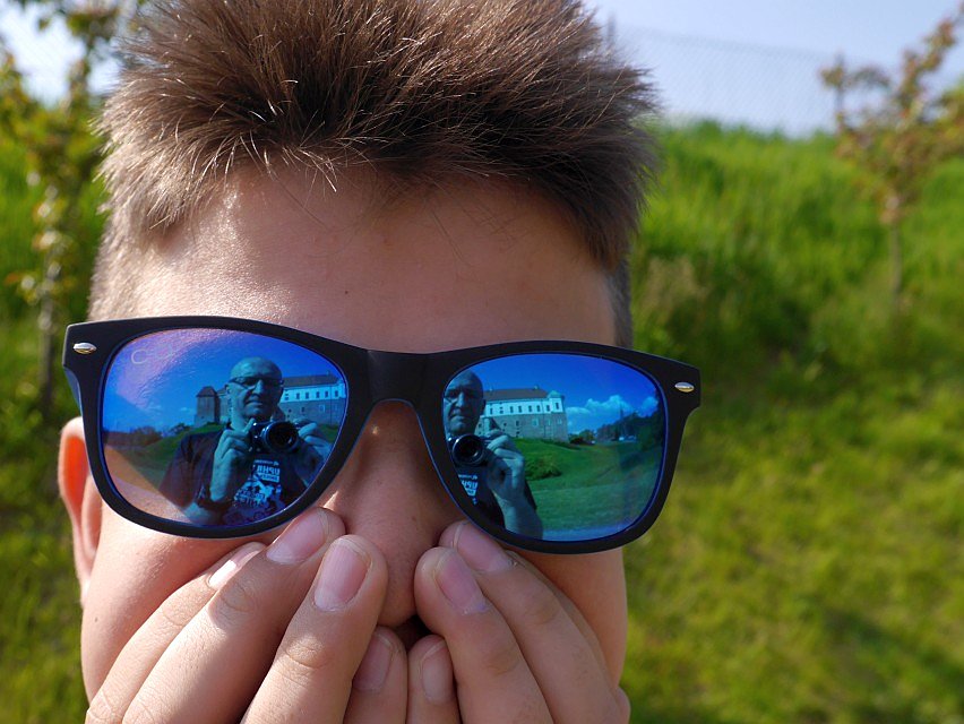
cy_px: 362
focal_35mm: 40
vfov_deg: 36.0
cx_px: 482
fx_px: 1115
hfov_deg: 46.8
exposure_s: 1/250
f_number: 8
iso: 160
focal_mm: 20
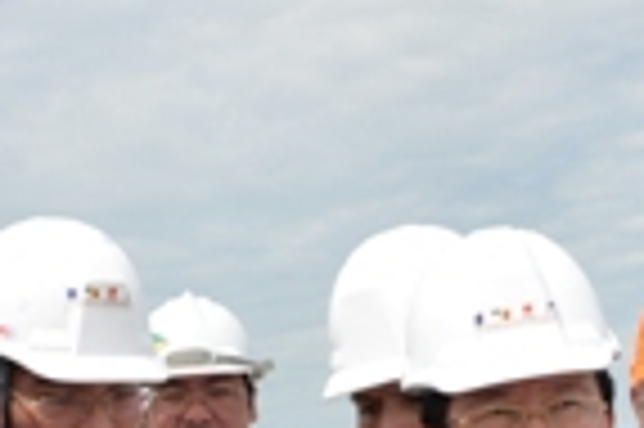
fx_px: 2484
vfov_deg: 9.4
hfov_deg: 14.7
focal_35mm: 139
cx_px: 495
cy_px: 746
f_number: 10
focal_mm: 31
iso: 200
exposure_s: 1/400
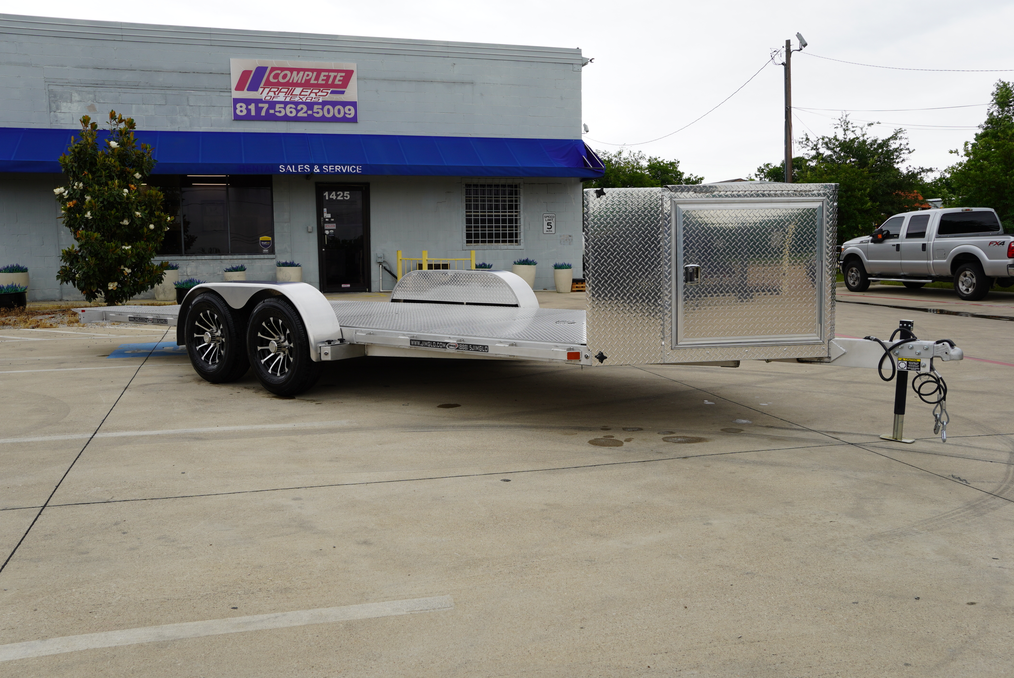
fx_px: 845
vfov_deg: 43.7
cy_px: 339
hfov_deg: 61.9
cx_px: 507
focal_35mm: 30
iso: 100
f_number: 6.3
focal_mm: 20
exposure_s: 1/100
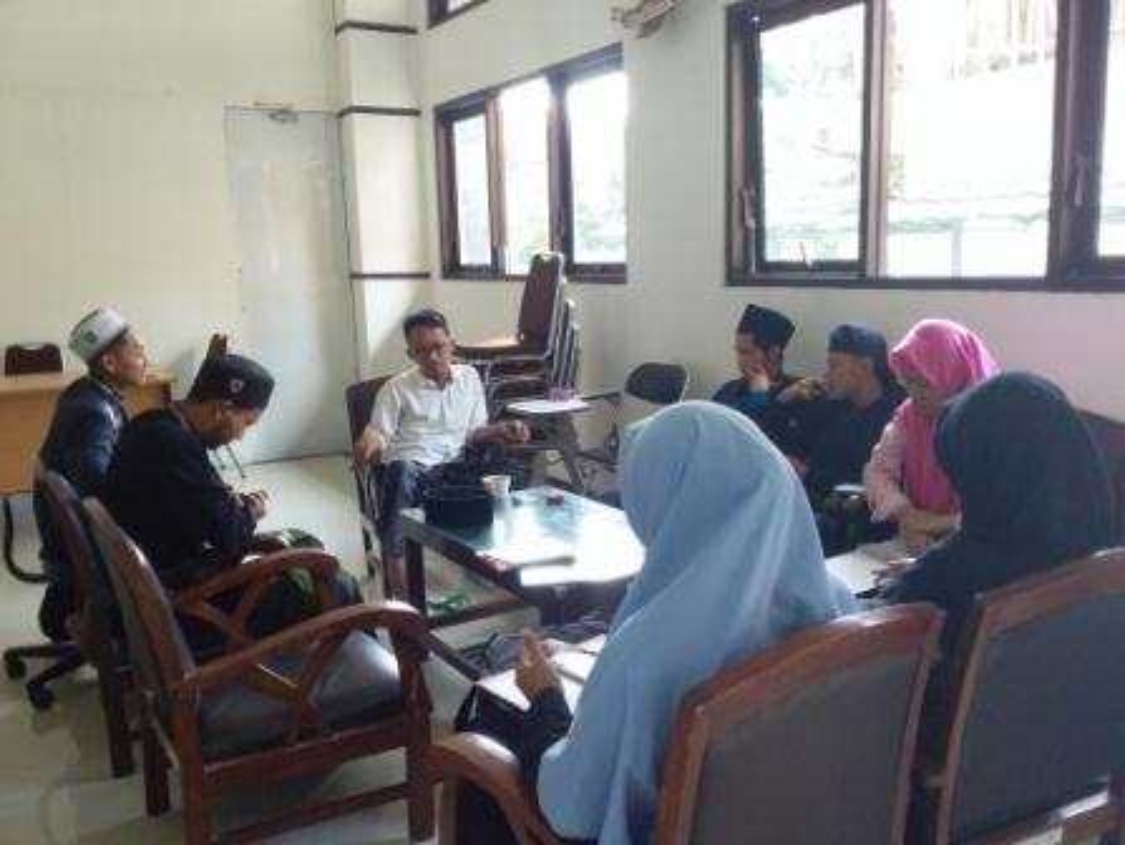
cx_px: 562
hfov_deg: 58.3
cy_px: 422
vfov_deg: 45.5
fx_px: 1008
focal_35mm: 31
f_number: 2.2
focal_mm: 3.3
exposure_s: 1/50
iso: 100
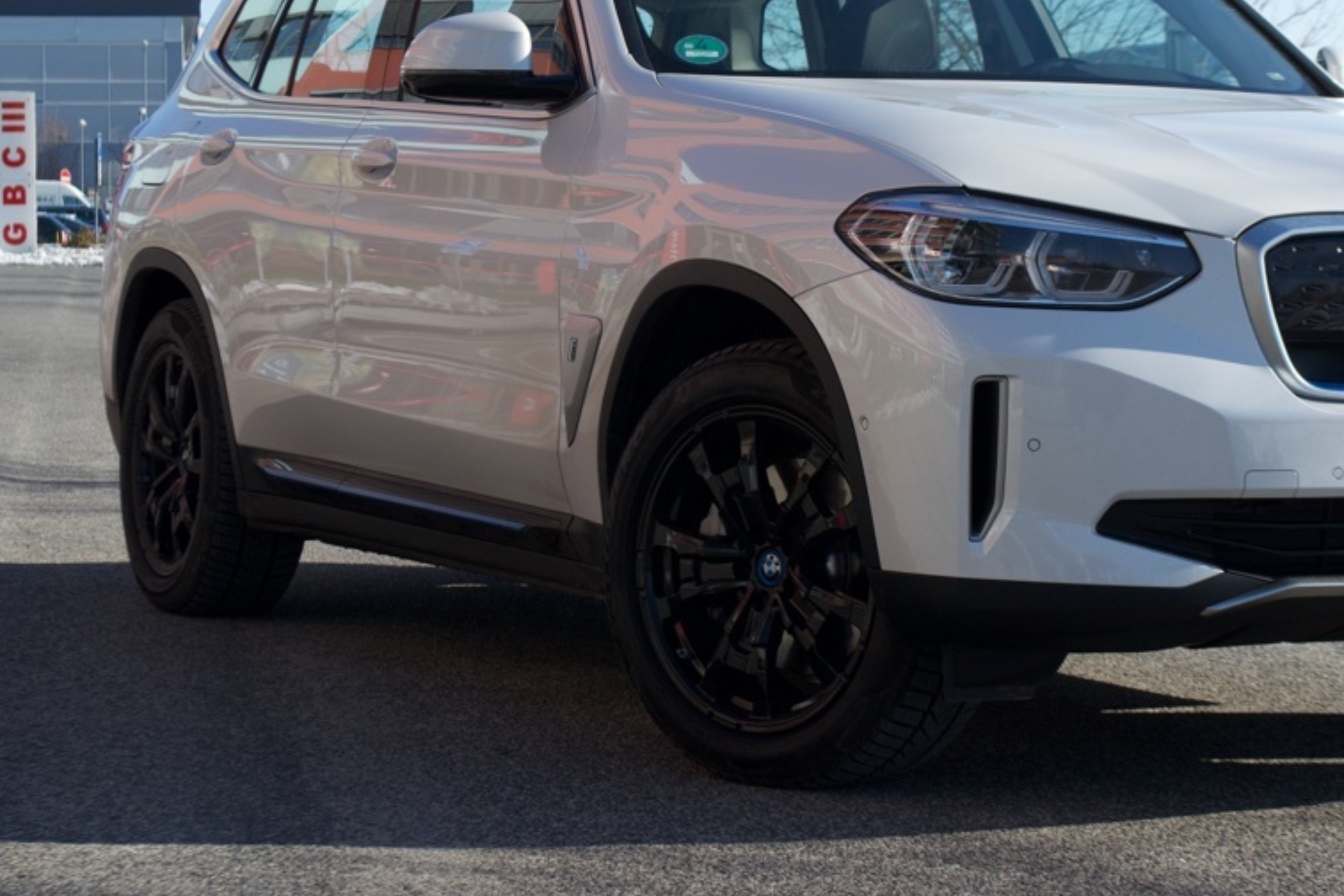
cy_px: 229
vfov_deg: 13.6
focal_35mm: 100
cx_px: 964
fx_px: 3733
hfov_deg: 20.3
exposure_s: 1/250
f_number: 8
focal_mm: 42
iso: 100
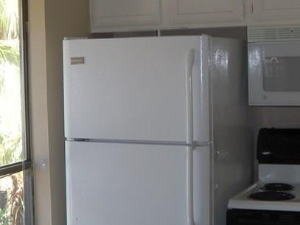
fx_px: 762
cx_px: 118
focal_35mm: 88
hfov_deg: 22.2
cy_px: 59
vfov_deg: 16.7
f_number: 3.8
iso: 94
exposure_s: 1/60.4
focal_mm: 5.9
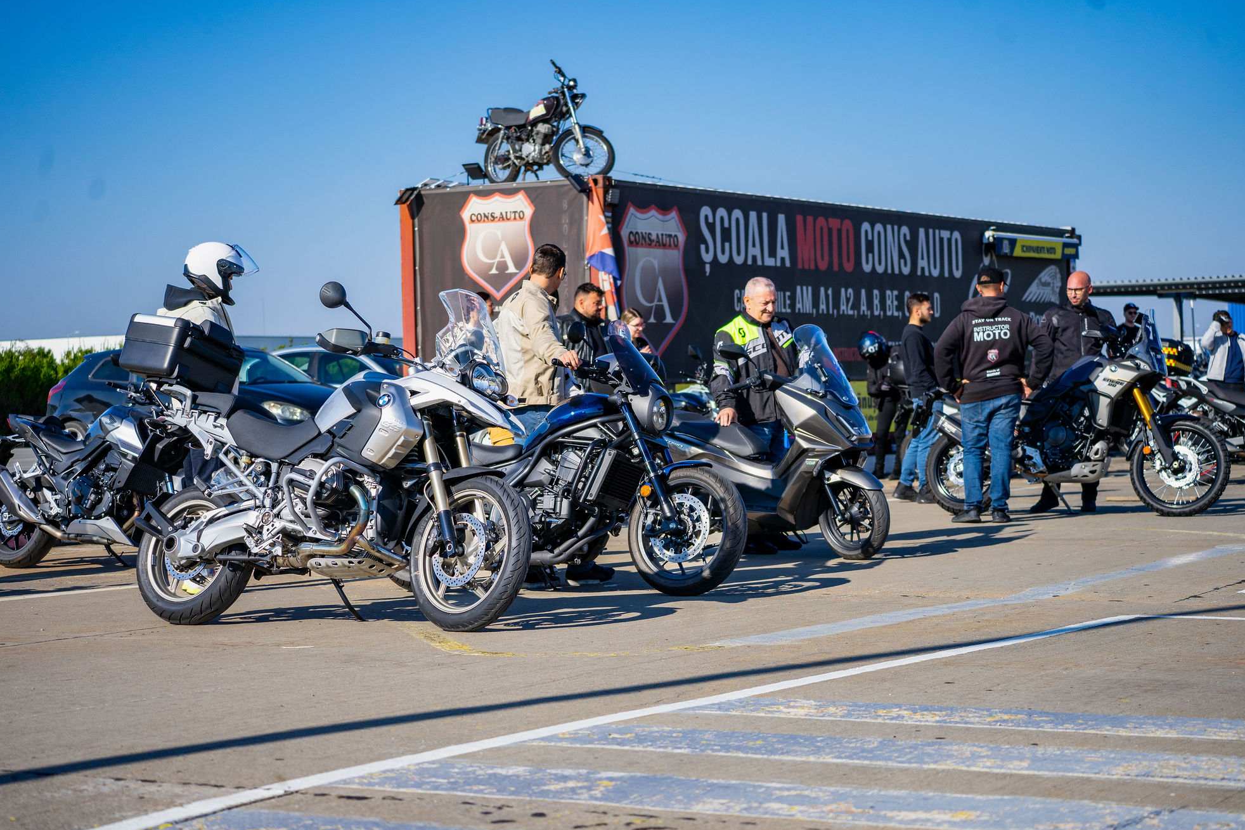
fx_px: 2524
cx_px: 619
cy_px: 415
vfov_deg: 18.7
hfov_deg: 27.7
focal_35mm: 73
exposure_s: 1/1250
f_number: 4.5
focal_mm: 70
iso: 125
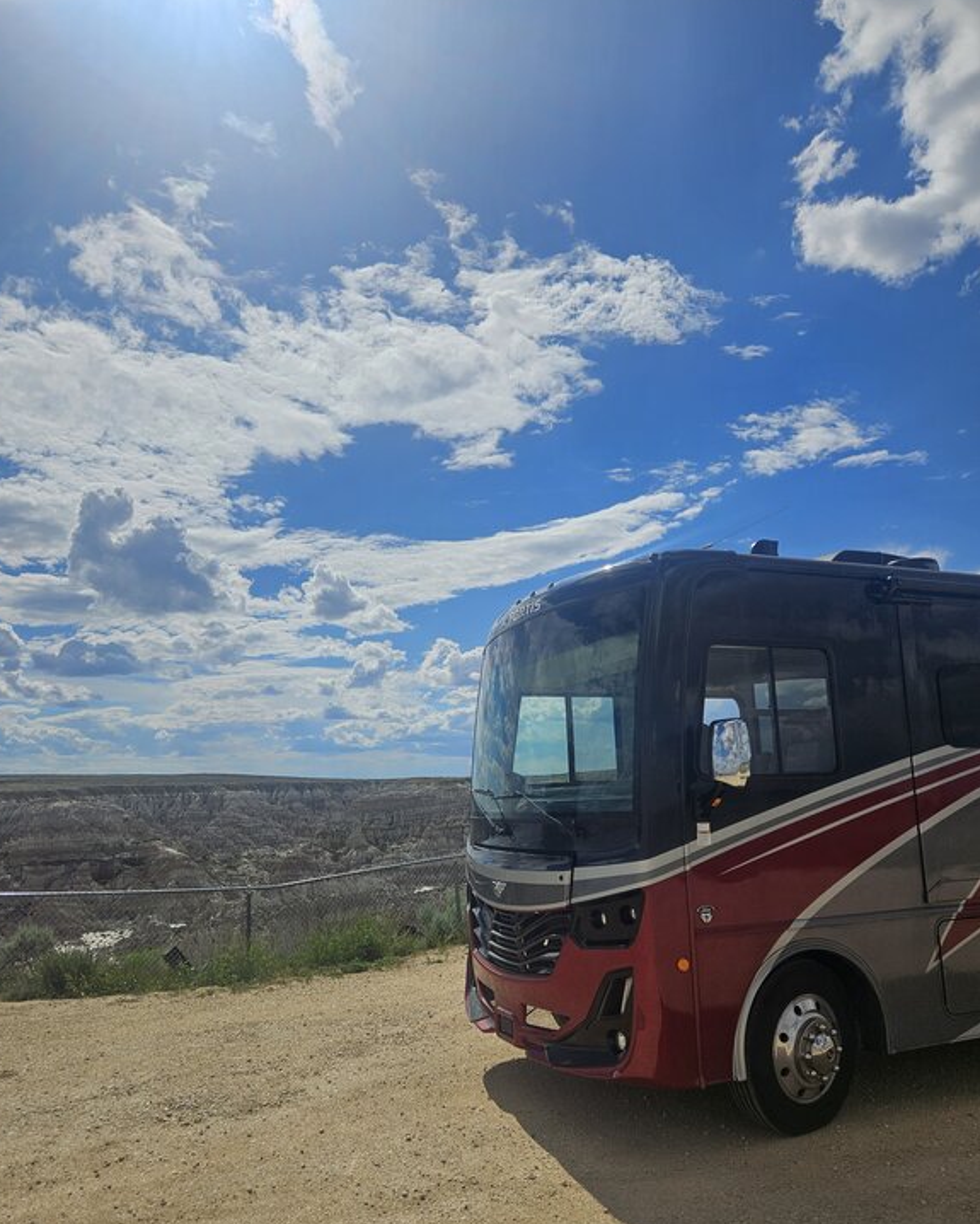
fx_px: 906
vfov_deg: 67.9
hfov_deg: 56.8
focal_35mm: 25
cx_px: 486
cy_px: 673
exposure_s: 1/7800
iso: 25
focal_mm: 5.4
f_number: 1.8
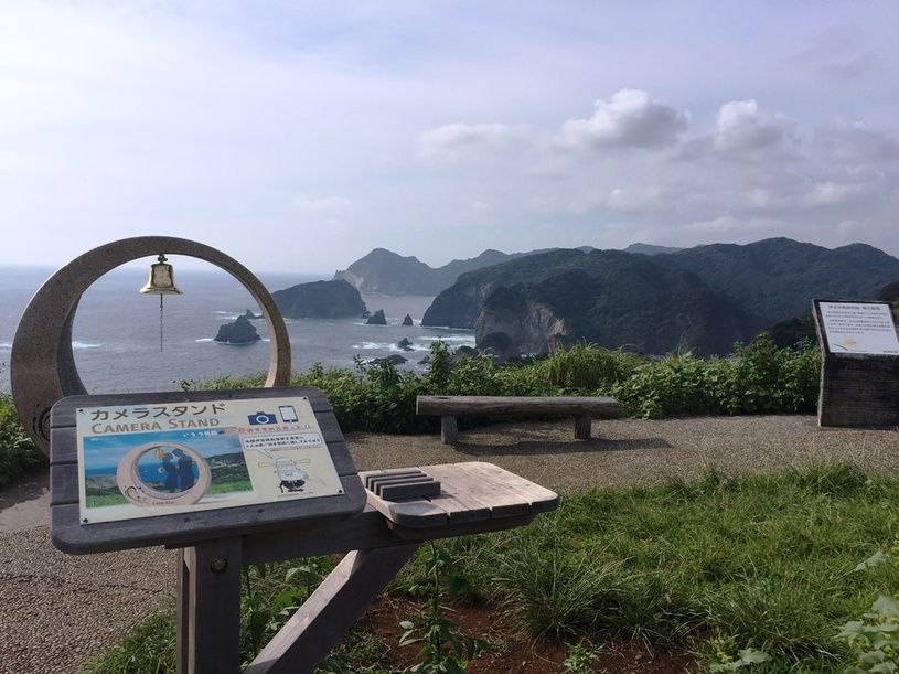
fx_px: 753
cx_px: 450
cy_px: 337
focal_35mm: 29
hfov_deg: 61.7
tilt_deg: -5.5
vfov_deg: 48.2
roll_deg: -1.7
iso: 32
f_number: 2.2
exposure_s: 1/3300
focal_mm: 4.15
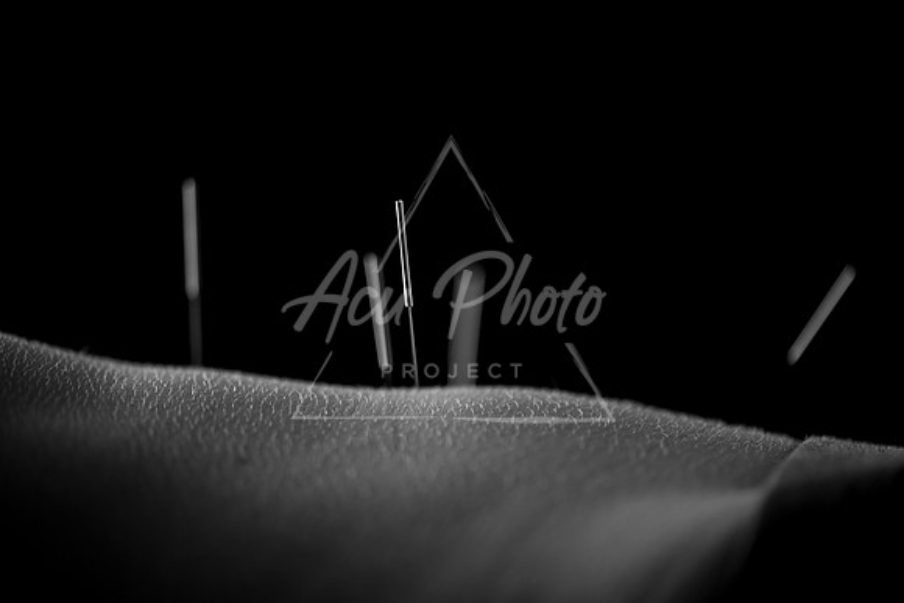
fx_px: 2637
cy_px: 302
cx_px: 452
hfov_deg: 19.5
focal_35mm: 105
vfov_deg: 13.0
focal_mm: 105
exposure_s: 1/200
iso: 800
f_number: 3
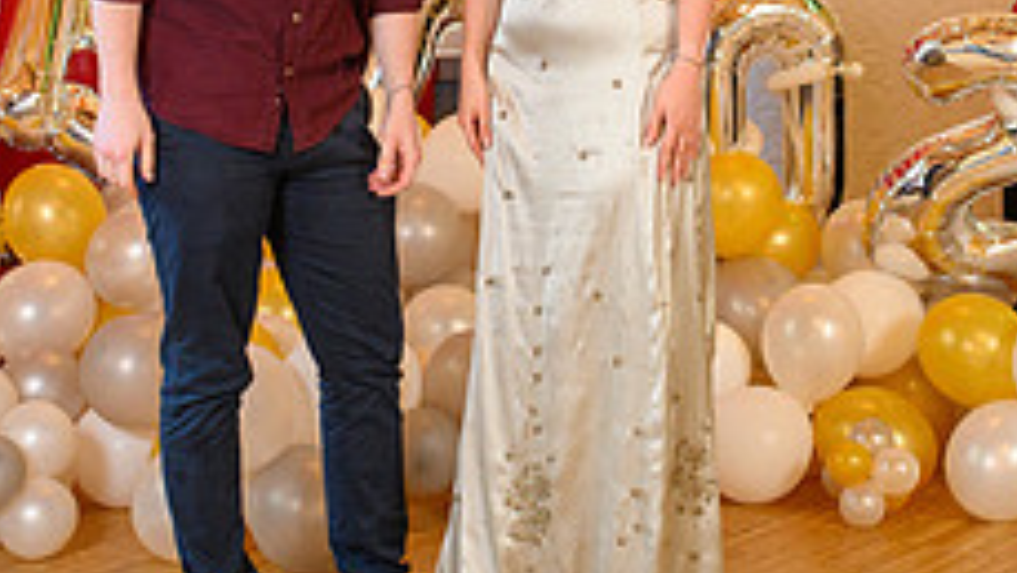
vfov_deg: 12.8
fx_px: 2509
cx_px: 515
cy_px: -84
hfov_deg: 22.9
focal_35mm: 93
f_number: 3.5
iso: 1250
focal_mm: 35
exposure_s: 1/100
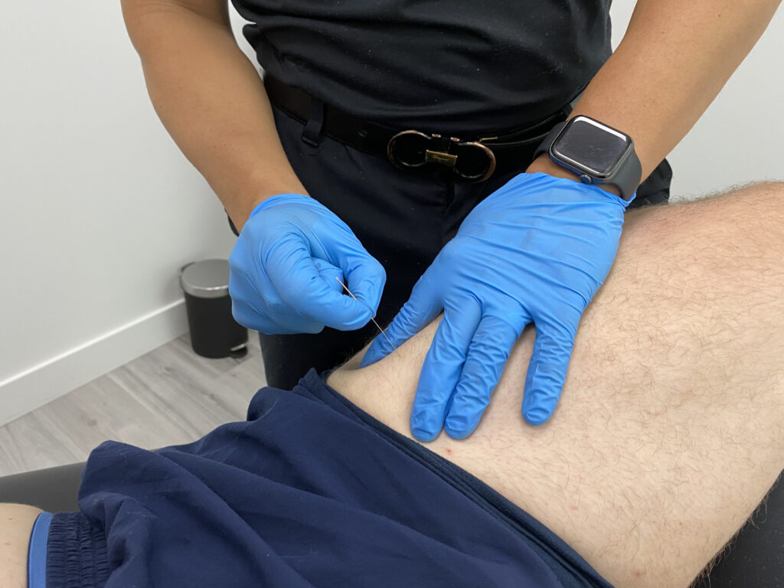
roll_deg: -3.4
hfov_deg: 67.3
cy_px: 294
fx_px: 589
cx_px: 392
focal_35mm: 26
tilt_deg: -30.6
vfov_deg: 53.1
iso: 125
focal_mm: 4.25
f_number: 1.8
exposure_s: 1/60
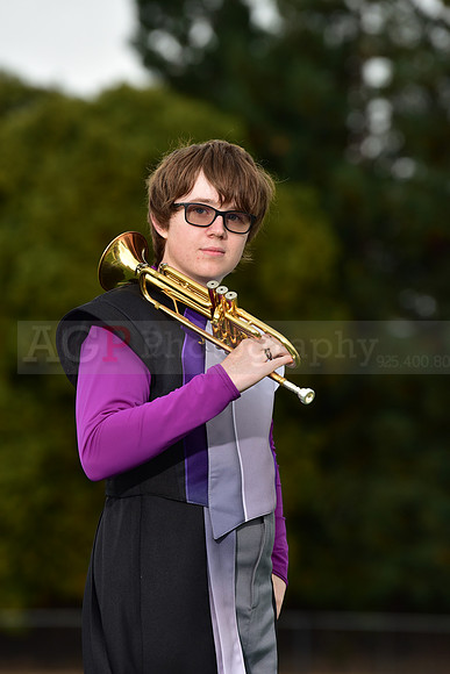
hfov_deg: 6.9
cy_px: 337
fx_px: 3747
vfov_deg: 10.3
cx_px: 225
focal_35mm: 200
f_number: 5
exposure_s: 1/250
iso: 500
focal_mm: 200
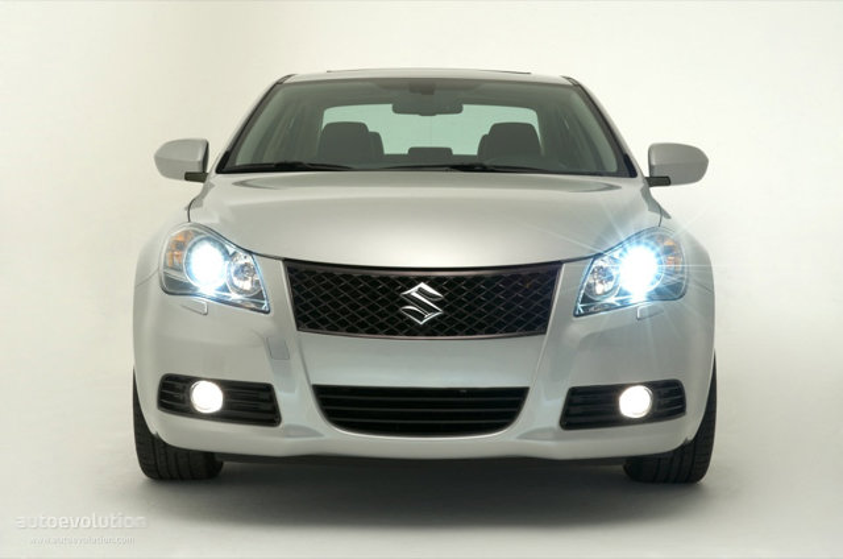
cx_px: 422
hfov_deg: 28.9
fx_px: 1636
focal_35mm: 70
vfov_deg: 19.4
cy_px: 280
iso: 200
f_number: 18
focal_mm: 70
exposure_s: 1/3
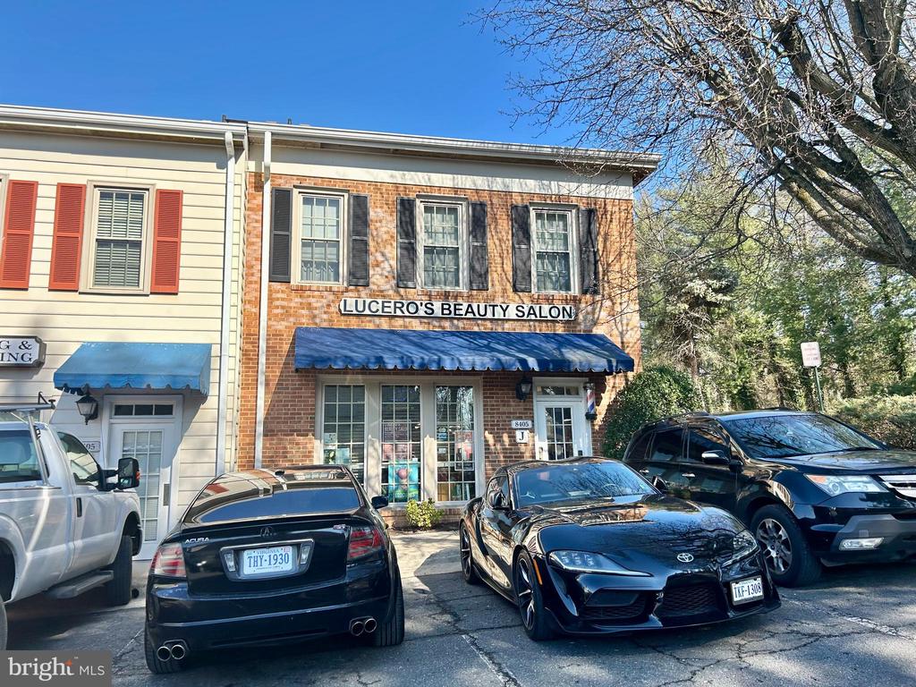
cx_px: 458
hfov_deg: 67.3
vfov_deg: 53.1
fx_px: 688
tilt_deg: +9.5
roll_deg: +3.3
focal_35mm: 26
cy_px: 344
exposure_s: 1/2165
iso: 50
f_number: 1.5
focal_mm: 5.7
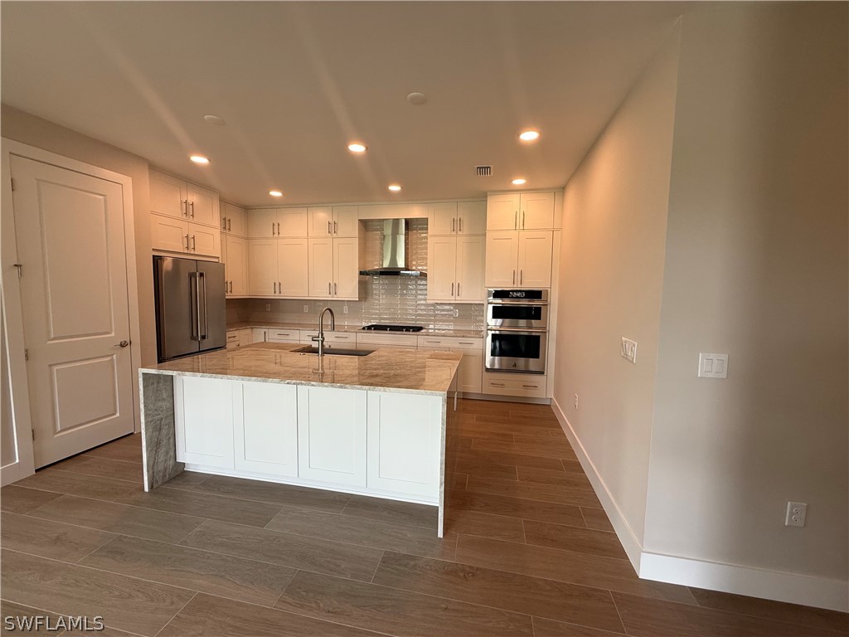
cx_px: 424
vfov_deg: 85.7
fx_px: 343
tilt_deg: -4.3
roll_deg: -0.7
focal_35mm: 14
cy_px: 318
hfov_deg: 102.1
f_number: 2.2
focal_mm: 2.22
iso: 100
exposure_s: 1/120
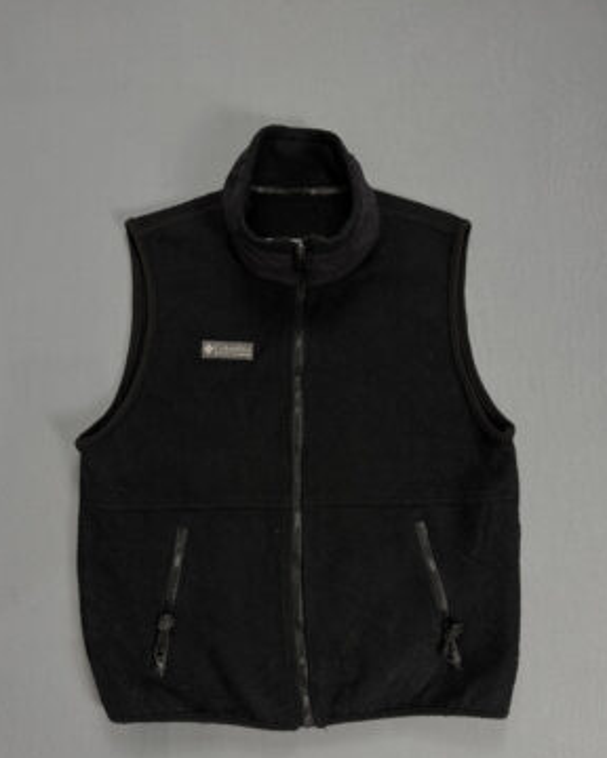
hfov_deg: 54.9
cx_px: 308
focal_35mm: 26
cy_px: 415
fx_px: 584
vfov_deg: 65.9
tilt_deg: -86.5
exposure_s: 1/60
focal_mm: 6.76
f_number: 1.78
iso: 200
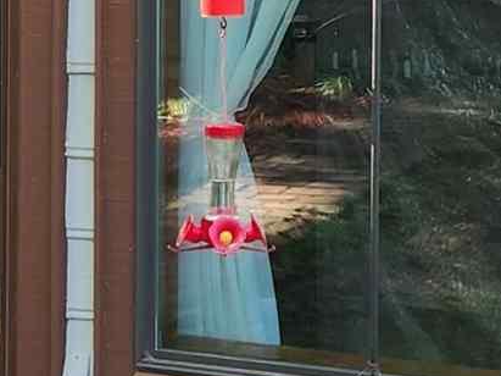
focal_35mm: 172
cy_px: -255
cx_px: 383
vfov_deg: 8.4
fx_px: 2489
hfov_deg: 11.5
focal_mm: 5.4
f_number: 1.8
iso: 50
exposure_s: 1/180
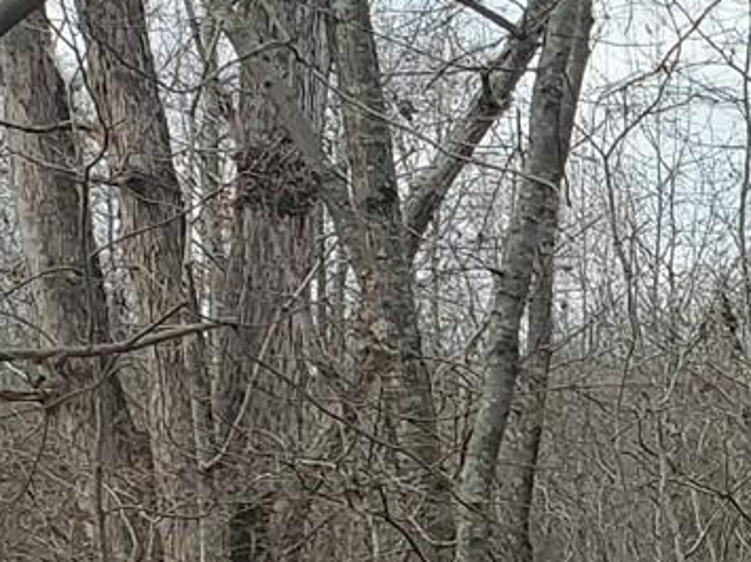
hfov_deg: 10.8
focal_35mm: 150
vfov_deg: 9.6
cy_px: 864
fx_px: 3253
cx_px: 1921
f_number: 2.4
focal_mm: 4.3
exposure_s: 1/412
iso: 50
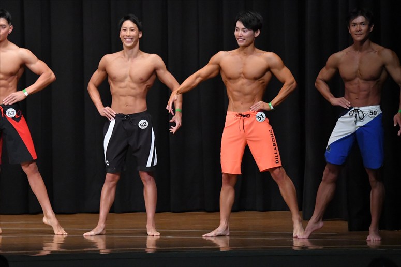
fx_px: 2505
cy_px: 134
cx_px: 200
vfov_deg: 6.1
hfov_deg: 9.2
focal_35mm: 225
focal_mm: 150
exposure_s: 1/400
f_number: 5.6
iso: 8000
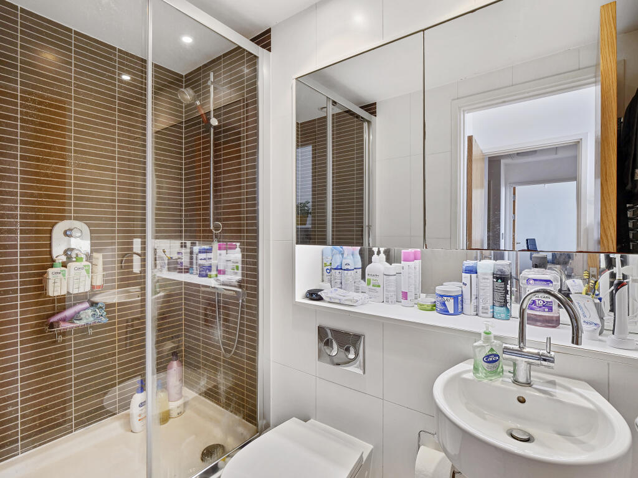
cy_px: 239
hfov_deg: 94.5
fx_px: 295
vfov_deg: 78.1
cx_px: 319
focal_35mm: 16
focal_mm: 8
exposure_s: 1/4
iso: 200
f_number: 9
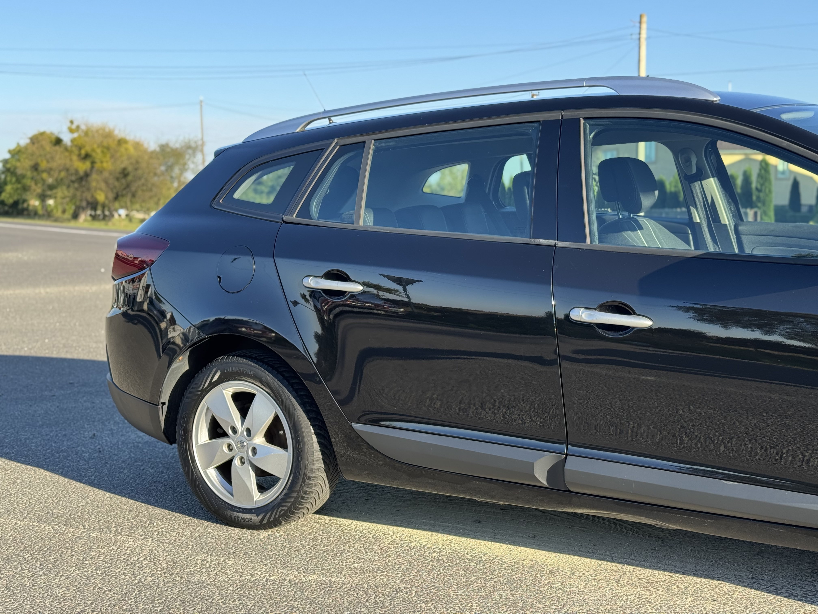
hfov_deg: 39.7
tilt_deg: -4.5
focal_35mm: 48
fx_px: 1134
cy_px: 307
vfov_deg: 30.3
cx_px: 409
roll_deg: +0.1
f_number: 1.78
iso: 64
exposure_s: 1/535
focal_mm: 6.76
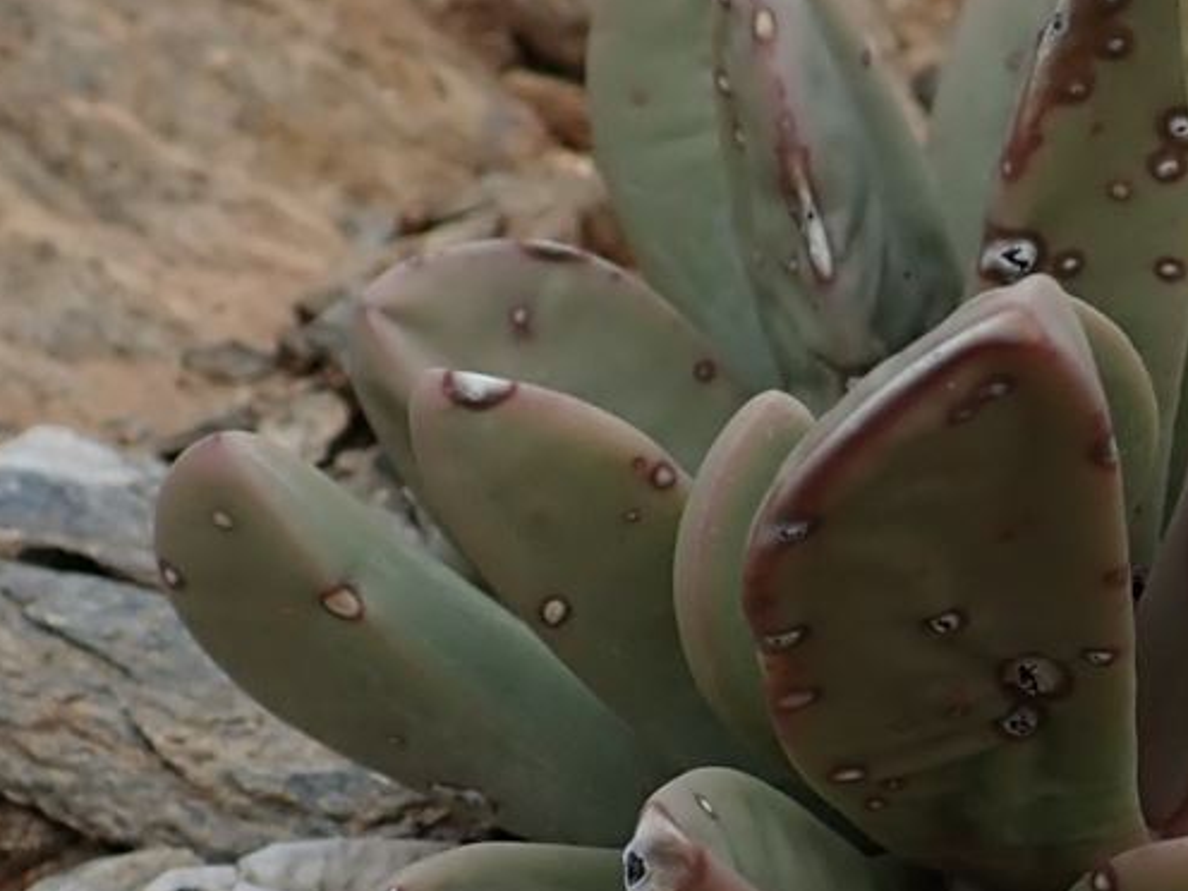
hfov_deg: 15.9
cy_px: 596
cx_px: 1267
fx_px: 4153
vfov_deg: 12.2
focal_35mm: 121
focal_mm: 5.5
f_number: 9
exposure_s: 1/160
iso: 100
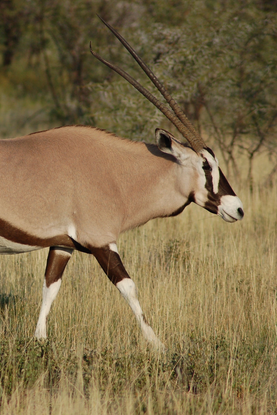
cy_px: 208
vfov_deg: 4.1
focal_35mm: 497
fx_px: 5738
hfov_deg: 2.8
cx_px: 32
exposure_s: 1/2000
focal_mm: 220
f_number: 5.6
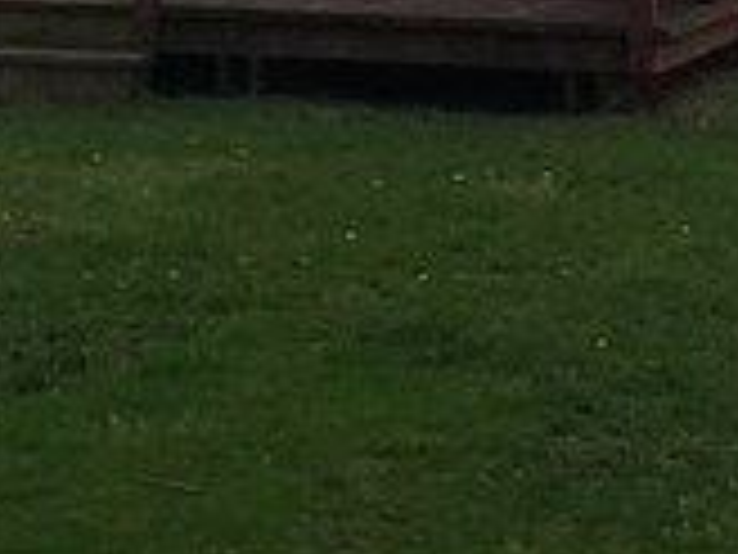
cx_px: 112
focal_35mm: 181
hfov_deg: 10.9
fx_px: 3859
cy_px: -257
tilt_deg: +1.2
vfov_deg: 8.1
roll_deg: -1.4
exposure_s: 1/1041
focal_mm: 4.15
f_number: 2.2
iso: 32
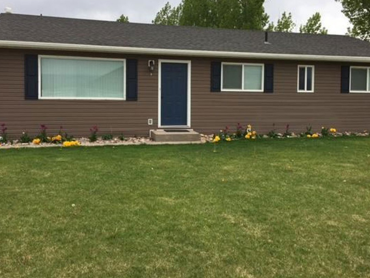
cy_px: 106
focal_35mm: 36
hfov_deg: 51.3
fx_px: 385
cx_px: 192
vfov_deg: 39.4
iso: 25
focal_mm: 4.15
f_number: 2.2
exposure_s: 1/1261
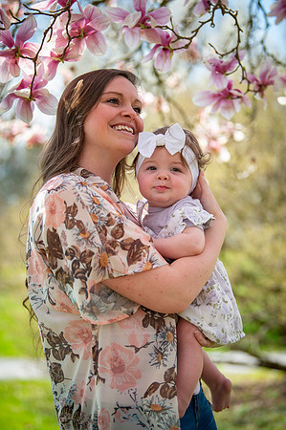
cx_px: 143
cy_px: 215
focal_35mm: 82
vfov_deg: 24.8
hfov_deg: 16.6
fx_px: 979
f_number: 2.8
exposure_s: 1/2000
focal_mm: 82
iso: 320
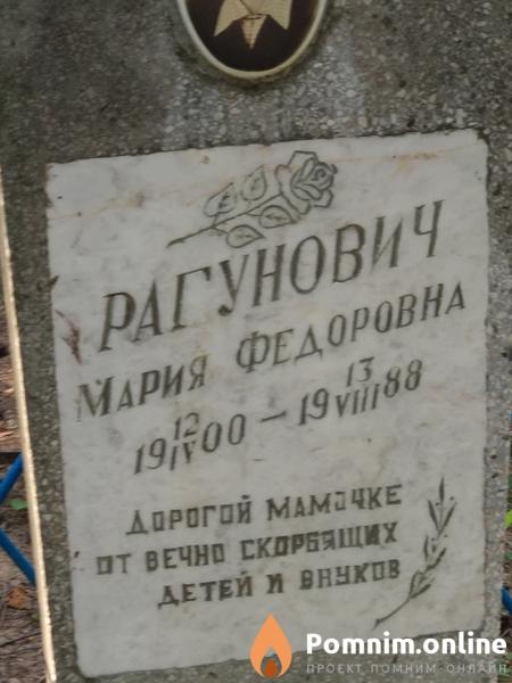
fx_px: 1025
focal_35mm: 52
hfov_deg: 28.0
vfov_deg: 36.8
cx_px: 256
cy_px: 342
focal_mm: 5.99
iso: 160
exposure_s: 1/60
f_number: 2.6
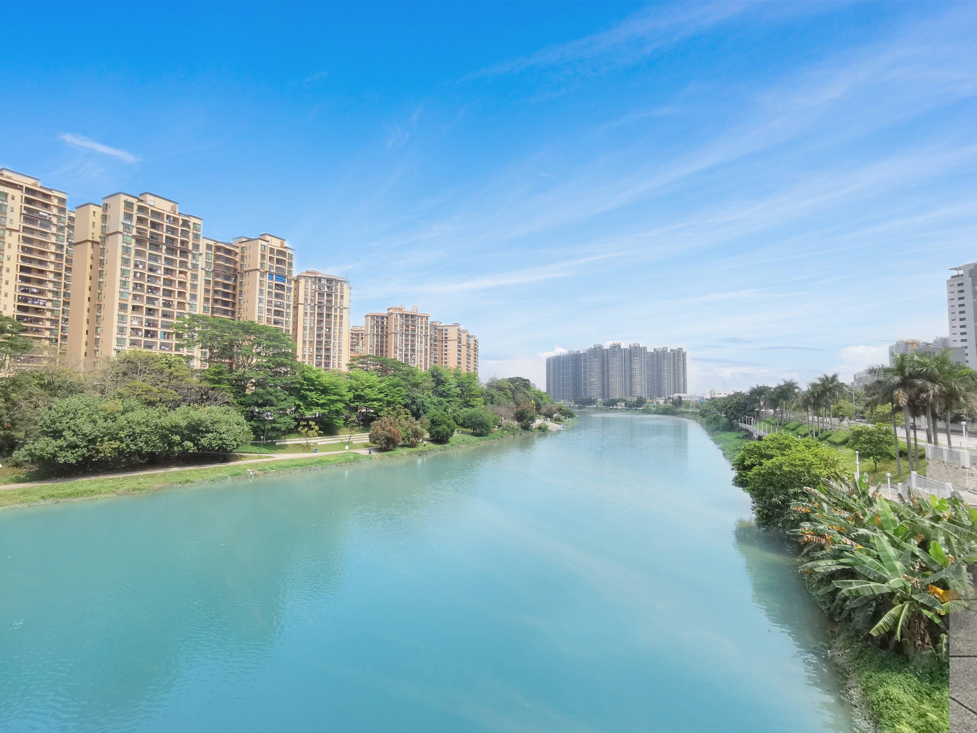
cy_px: 366
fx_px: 480
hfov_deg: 91.0
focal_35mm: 17
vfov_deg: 74.7
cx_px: 488
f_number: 2.2
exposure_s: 1/1597
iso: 50
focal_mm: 2.26
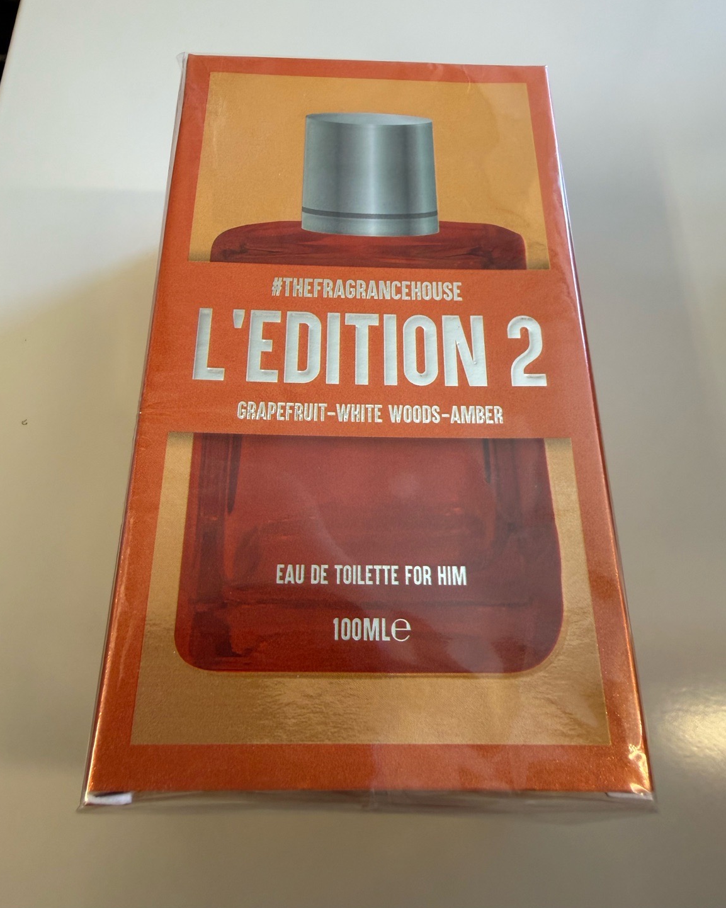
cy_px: 410
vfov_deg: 65.9
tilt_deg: -64.8
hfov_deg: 54.9
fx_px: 699
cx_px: 368
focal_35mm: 26
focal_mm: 2.22
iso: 125
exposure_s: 1/100
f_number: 2.2
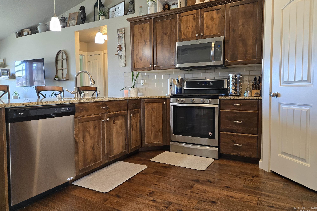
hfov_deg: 73.7
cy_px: 100
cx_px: 158
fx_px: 211
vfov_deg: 53.1
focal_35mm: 24
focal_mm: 5.4
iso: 320
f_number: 1.8
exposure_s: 1/120
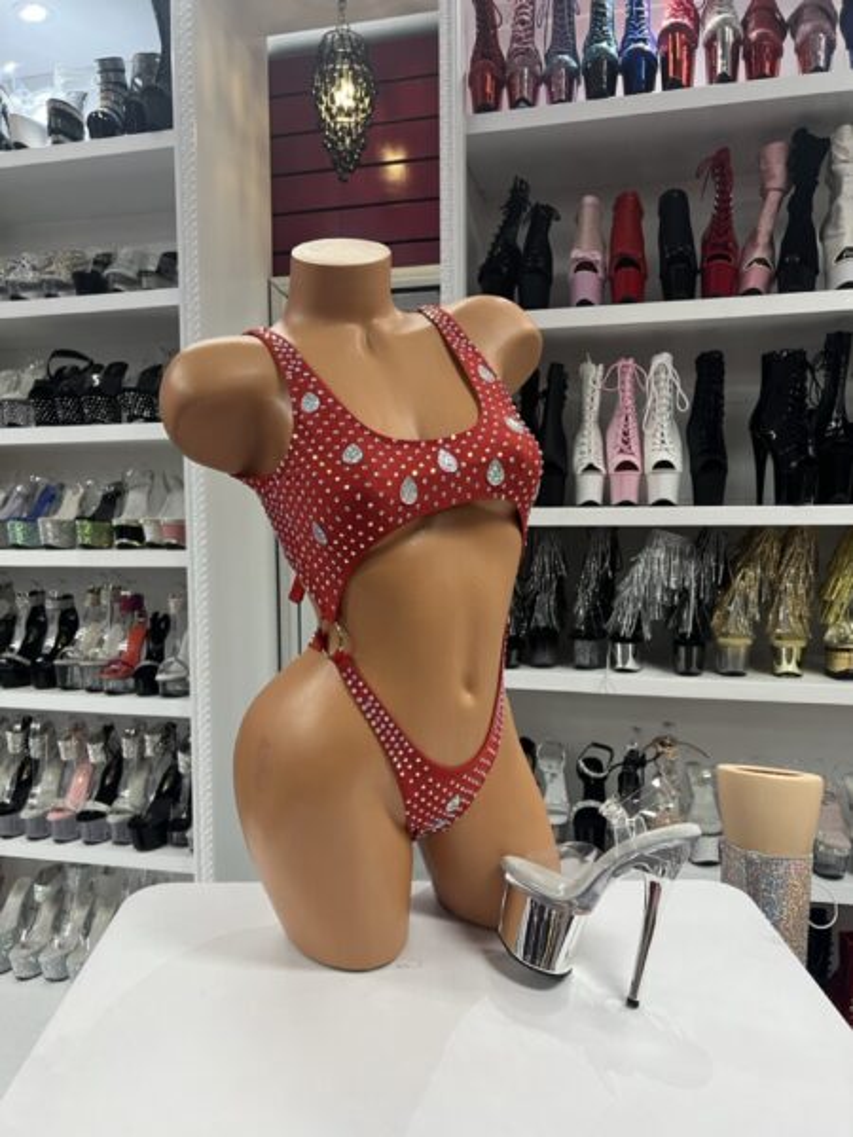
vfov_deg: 67.3
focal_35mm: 26
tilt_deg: -3.3
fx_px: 854
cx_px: 426
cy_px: 568
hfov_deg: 53.1
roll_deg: +1.2
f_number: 1.5
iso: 100
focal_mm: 5.7
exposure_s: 1/60
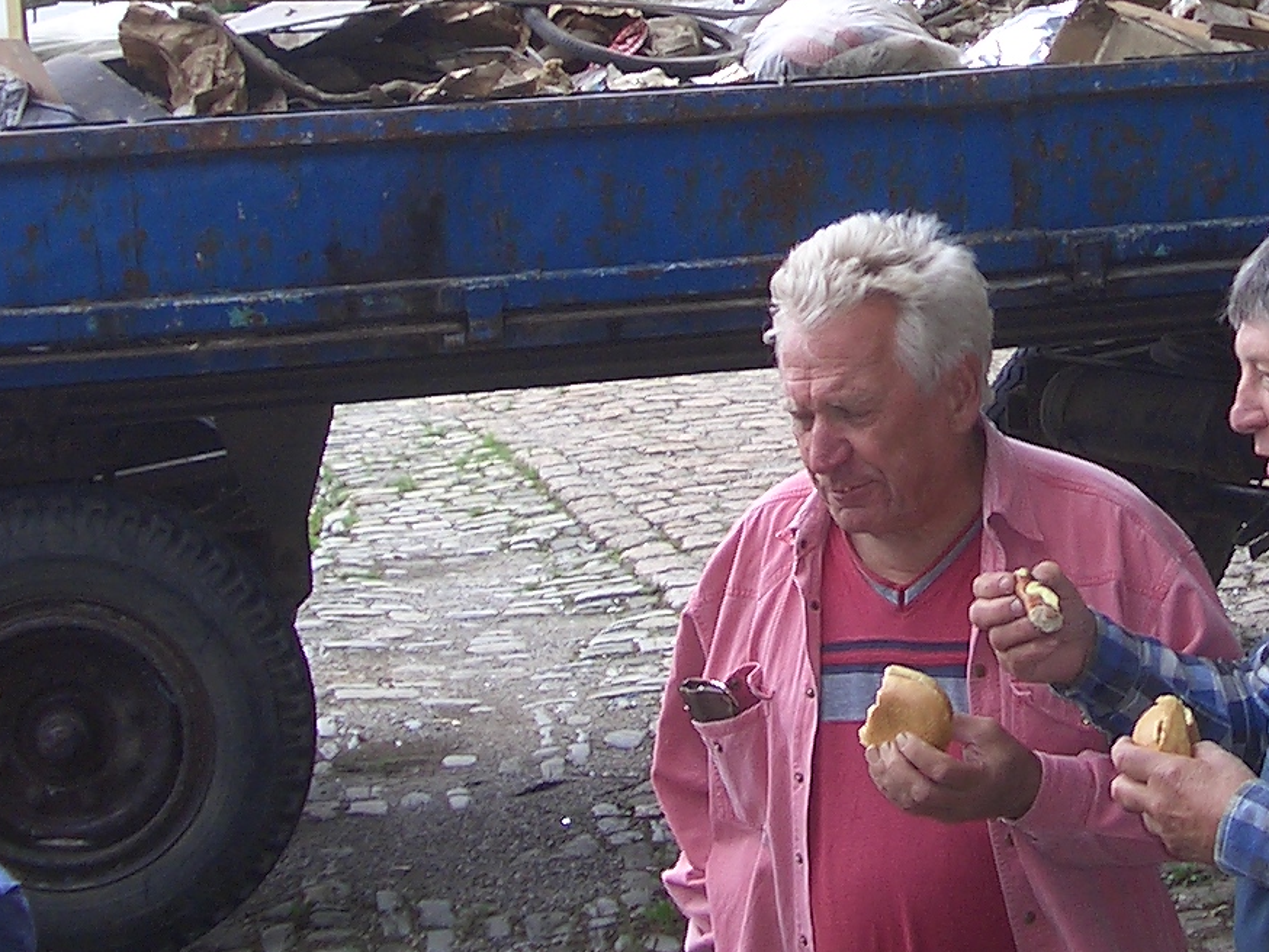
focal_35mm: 82
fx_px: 3007
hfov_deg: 23.3
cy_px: 42
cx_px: 1098
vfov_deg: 17.6
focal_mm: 5.8
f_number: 2.6
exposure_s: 1/320
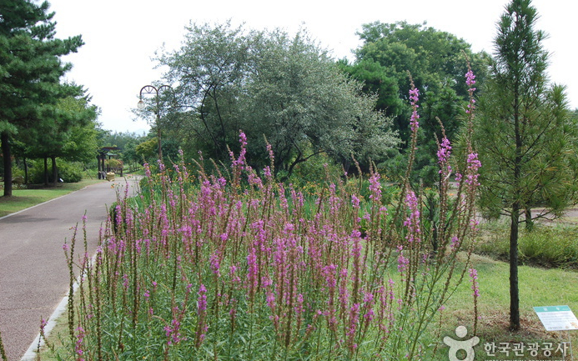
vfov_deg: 34.4
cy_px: 186
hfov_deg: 52.8
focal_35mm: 37
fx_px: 583
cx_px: 289
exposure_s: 1/250
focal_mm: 24
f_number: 8
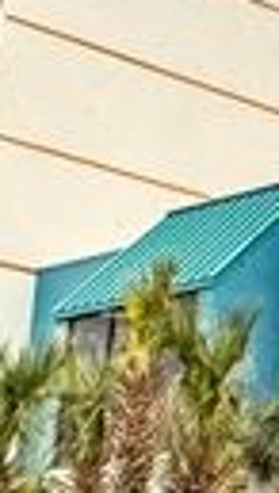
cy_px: 78
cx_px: 363
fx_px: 1322
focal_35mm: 101
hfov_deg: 11.7
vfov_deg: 20.8
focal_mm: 2.22
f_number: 2.2
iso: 400
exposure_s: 1/60
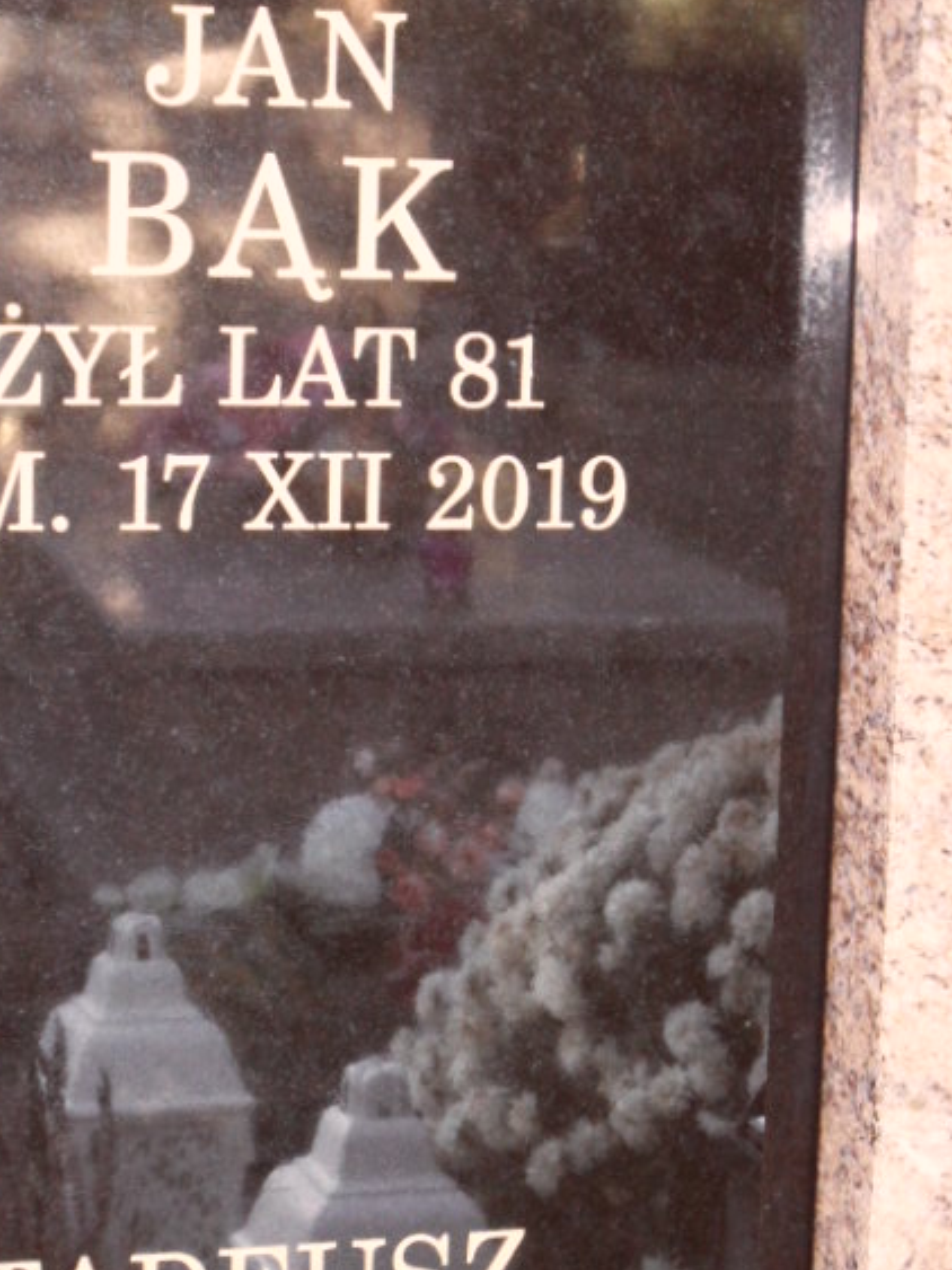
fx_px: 3338
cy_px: 742
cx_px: 399
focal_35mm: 91
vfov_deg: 21.5
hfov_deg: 16.2
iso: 240
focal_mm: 8.2
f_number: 3.8
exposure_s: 1/45
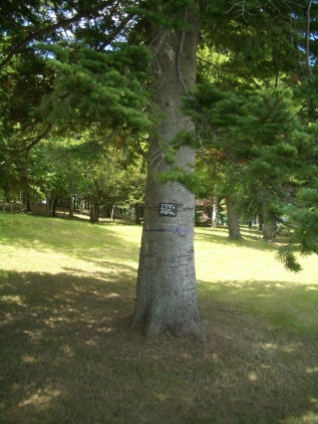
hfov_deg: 40.7
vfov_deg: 52.6
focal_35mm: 35
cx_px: 159
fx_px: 428
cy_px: 212
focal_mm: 5.8
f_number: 2.6
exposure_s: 1/250
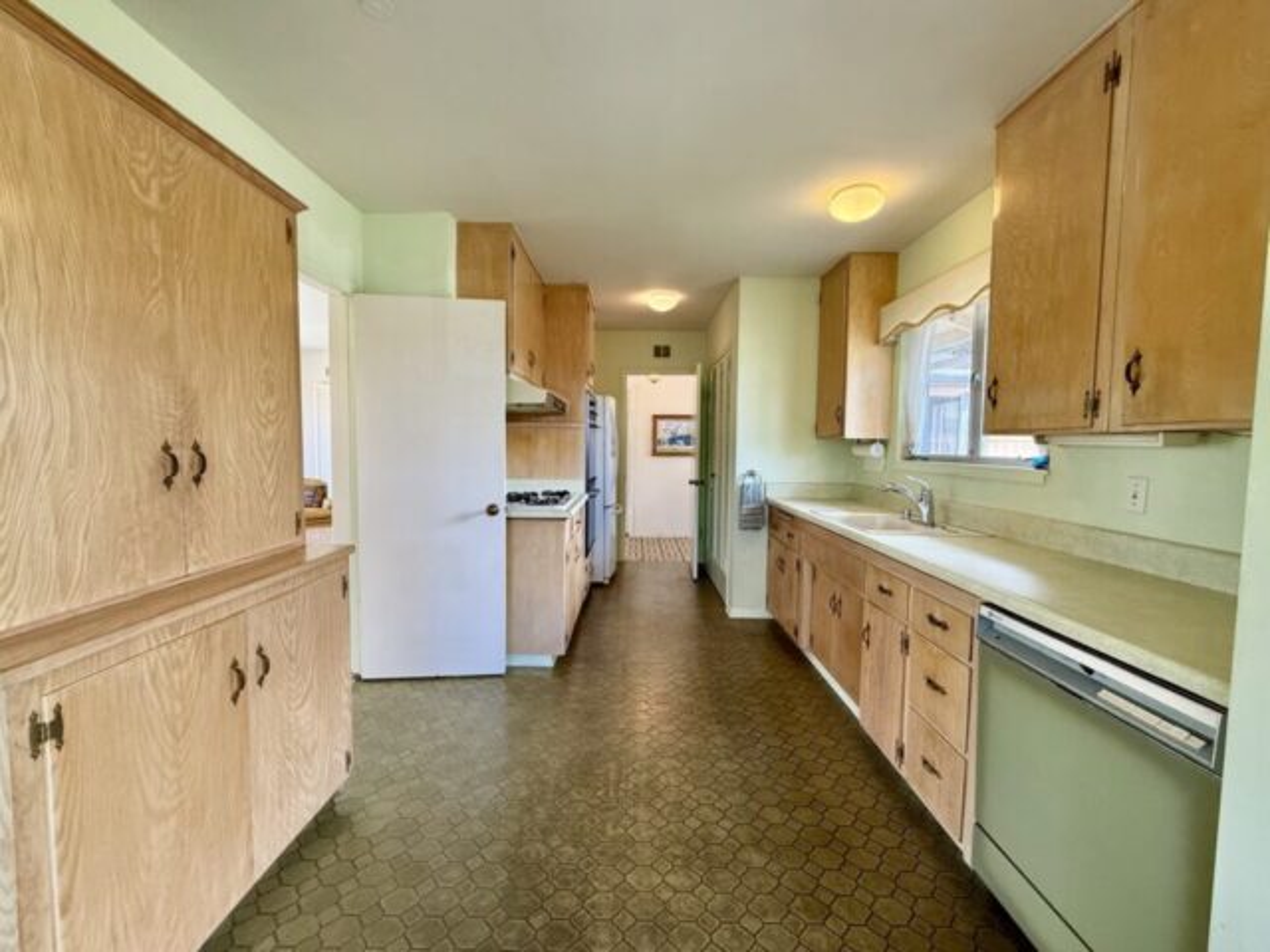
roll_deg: +0.2
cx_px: 635
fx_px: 514
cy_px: 476
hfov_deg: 102.1
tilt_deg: -2.6
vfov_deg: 85.7
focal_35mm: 14
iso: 160
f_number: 2.2
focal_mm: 2.22
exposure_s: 1/120
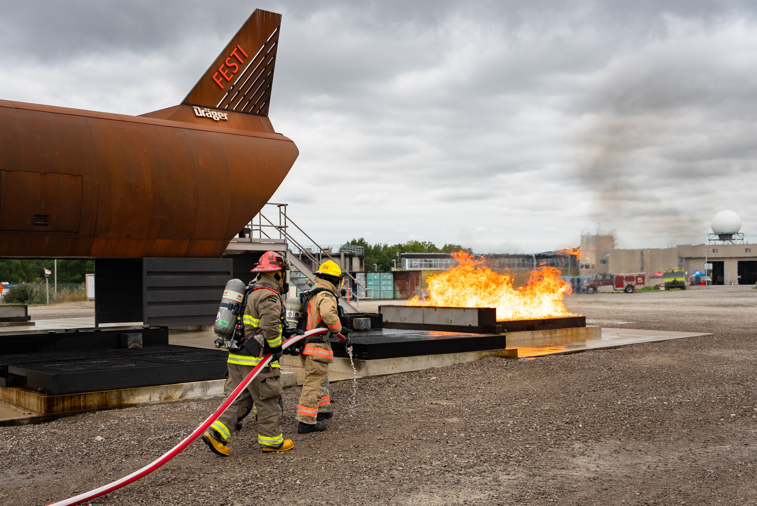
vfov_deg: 33.1
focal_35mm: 40
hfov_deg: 48.0
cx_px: 351
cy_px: 301
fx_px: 850
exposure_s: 1/1250
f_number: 2.8
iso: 125
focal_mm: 33.7
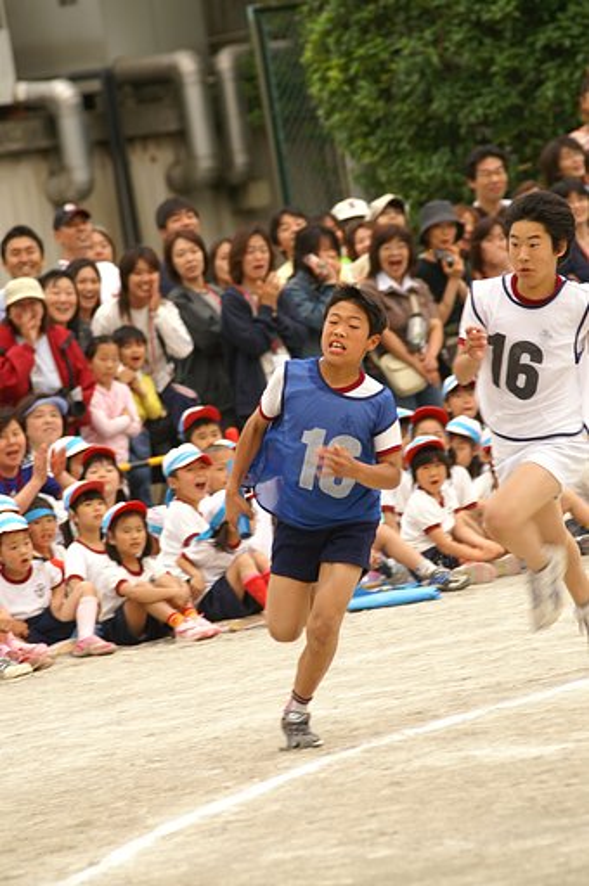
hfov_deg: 4.6
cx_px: 294
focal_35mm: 300
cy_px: 443
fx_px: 7382
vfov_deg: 6.9
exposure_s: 1/200
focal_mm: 200
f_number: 5
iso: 100
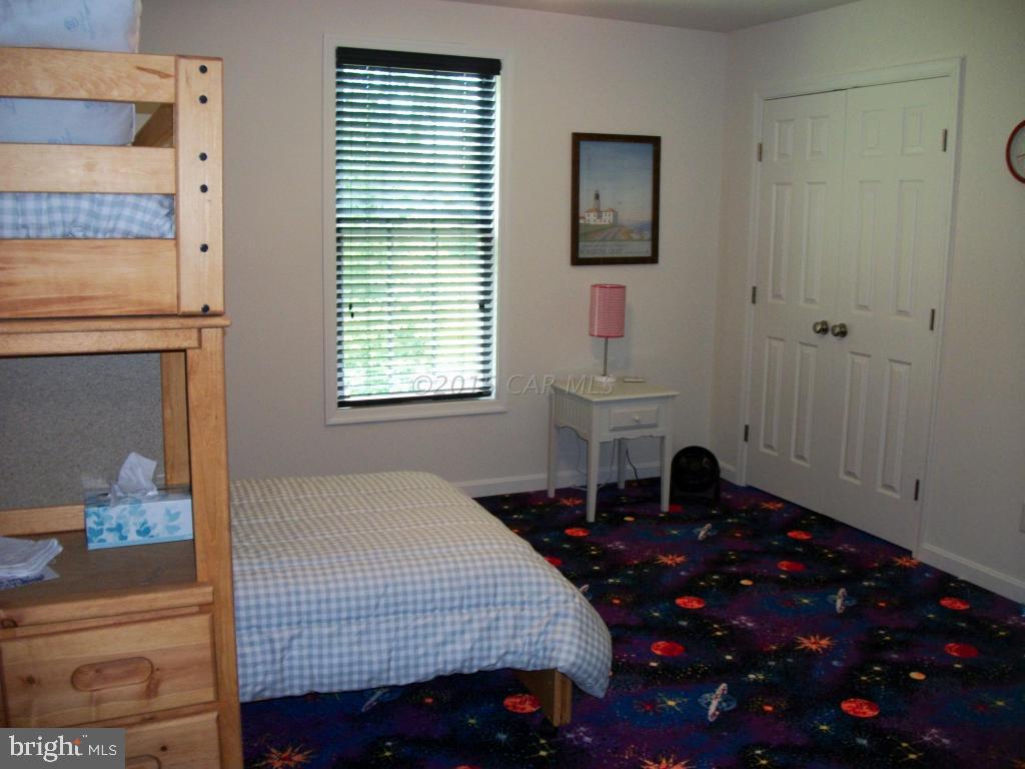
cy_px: 384
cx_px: 512
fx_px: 948
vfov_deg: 44.2
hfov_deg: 56.8
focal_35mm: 32
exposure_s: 1/30
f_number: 2.9
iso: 160
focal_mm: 5.7
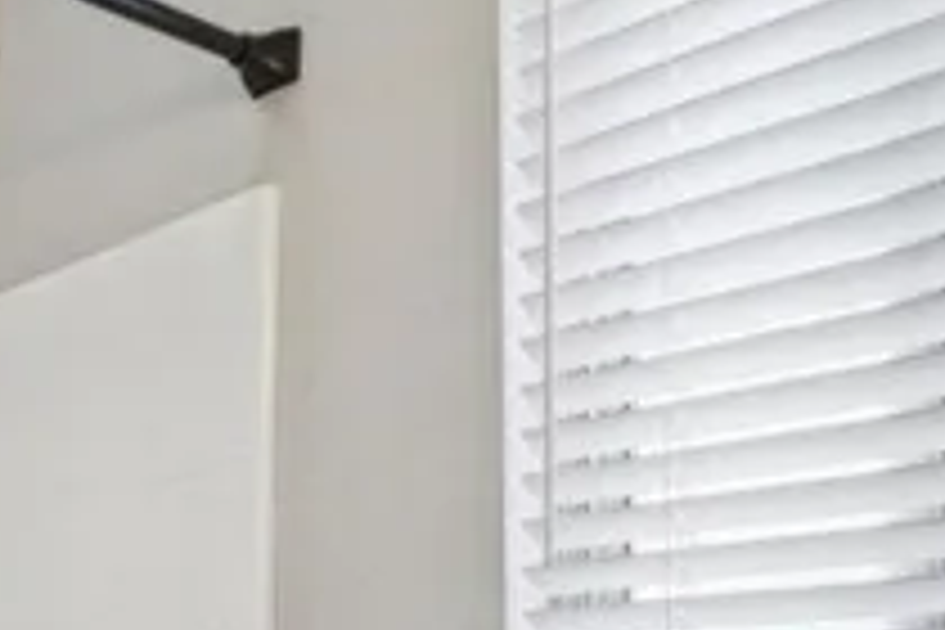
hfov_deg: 29.0
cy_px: 783
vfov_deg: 23.4
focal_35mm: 52
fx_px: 1365
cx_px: -358
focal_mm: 13
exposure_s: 1/8
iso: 400
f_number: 10
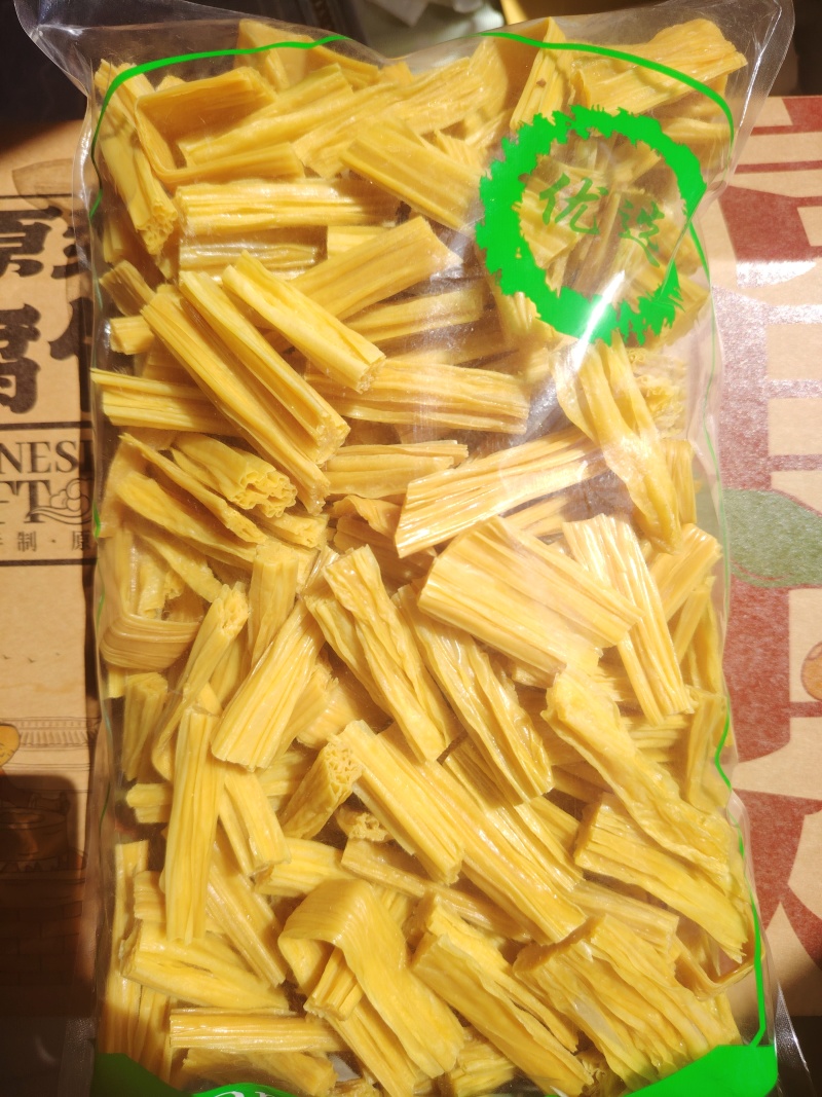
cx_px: 411
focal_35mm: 24
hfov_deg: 56.8
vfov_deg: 71.6
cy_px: 548
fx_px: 760
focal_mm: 5.25
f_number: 1.75
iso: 100
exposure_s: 1/436
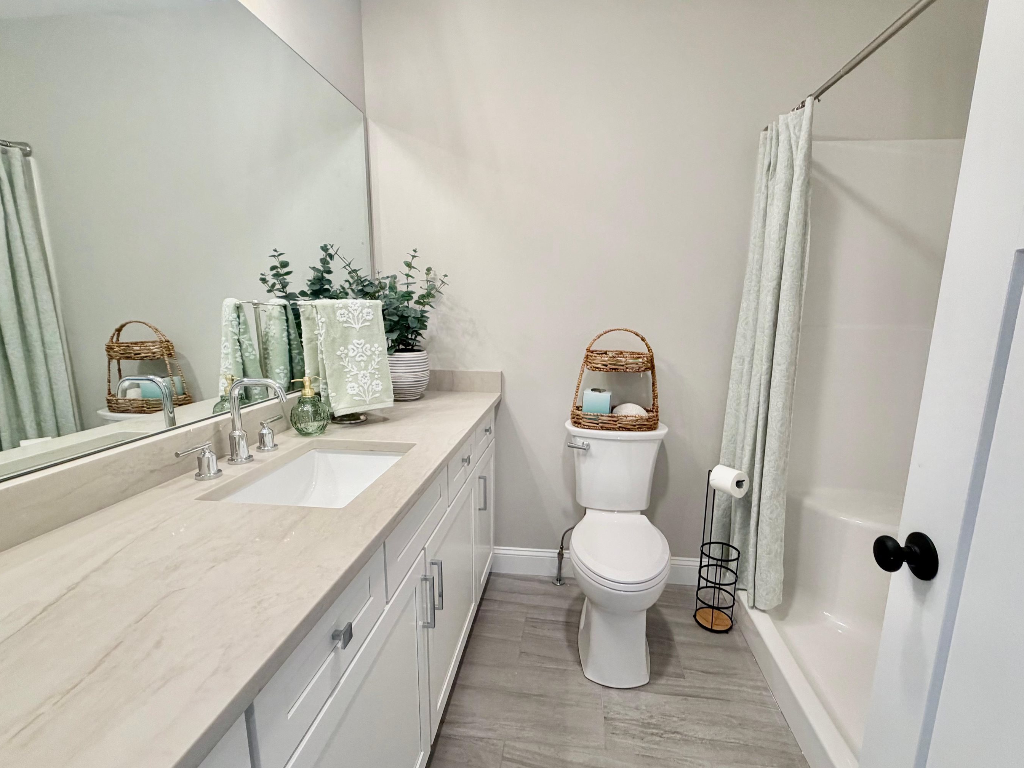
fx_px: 473
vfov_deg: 78.1
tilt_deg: -11.5
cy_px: 396
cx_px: 535
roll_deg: -1.1
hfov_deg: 94.4
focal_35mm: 16
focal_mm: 2.22
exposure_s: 1/120
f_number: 2.2
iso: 200
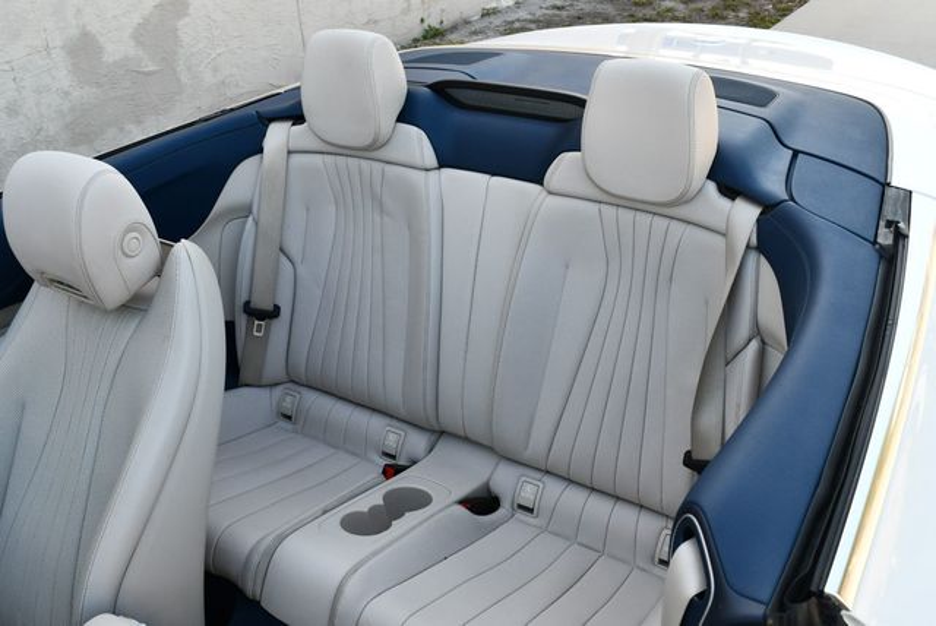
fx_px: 937
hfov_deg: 53.1
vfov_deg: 36.9
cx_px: 468
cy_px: 313
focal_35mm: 36
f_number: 5.6
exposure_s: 1/250
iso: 360
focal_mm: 18
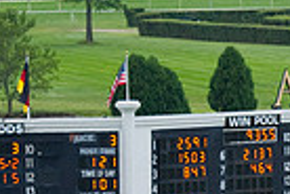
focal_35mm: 471
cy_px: 271
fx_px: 3794
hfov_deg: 4.3
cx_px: 593
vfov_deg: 2.9
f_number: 6.3
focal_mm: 112
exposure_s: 1/1250
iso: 1250
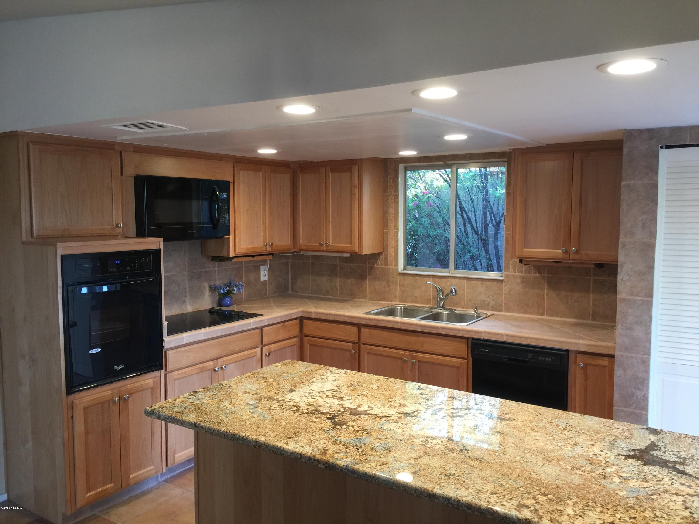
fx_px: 586
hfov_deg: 61.7
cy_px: 262
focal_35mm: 29
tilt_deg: -4.0
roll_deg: -0.3
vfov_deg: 48.2
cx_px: 350
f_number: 2.2
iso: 40
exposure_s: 1/15
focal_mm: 4.15
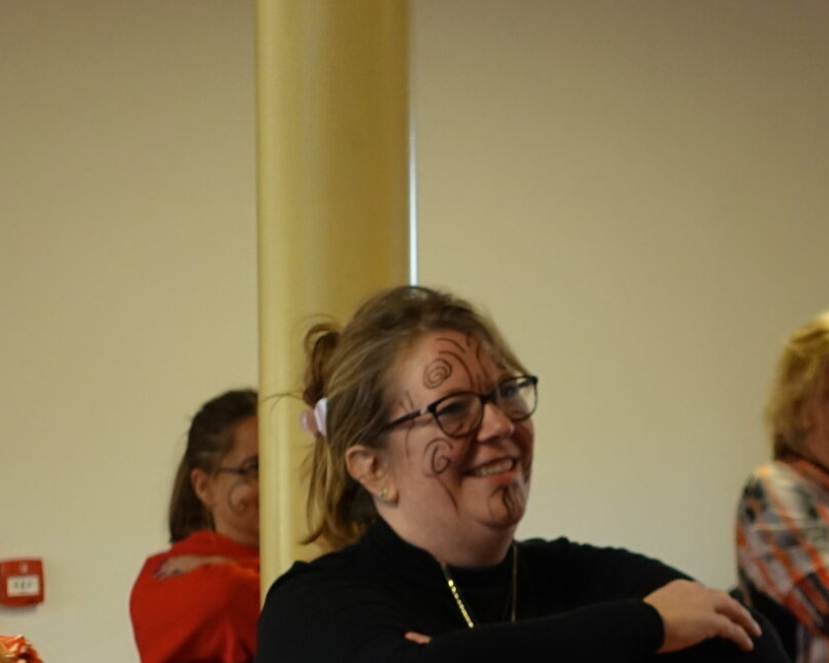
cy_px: 809
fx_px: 5055
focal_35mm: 206
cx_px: 637
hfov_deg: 9.4
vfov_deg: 7.4
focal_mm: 25.7
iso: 640
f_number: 2.8
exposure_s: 1/80
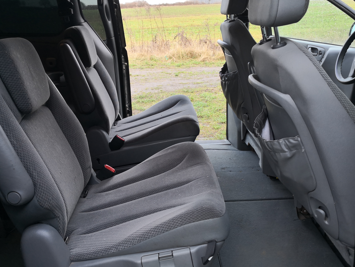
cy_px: 111
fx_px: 328
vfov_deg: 44.0
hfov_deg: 56.8
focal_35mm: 32
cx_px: 188
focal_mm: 3.95
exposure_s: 1/50
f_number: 1.6
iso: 64
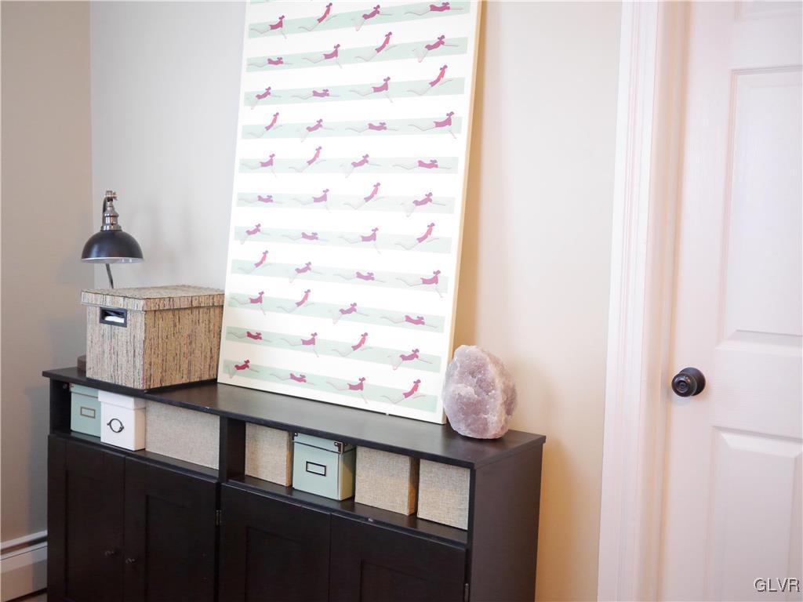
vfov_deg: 36.0
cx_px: 402
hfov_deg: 46.8
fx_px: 928
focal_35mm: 40
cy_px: 301
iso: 3200
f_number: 1.7
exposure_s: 1/50
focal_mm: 20
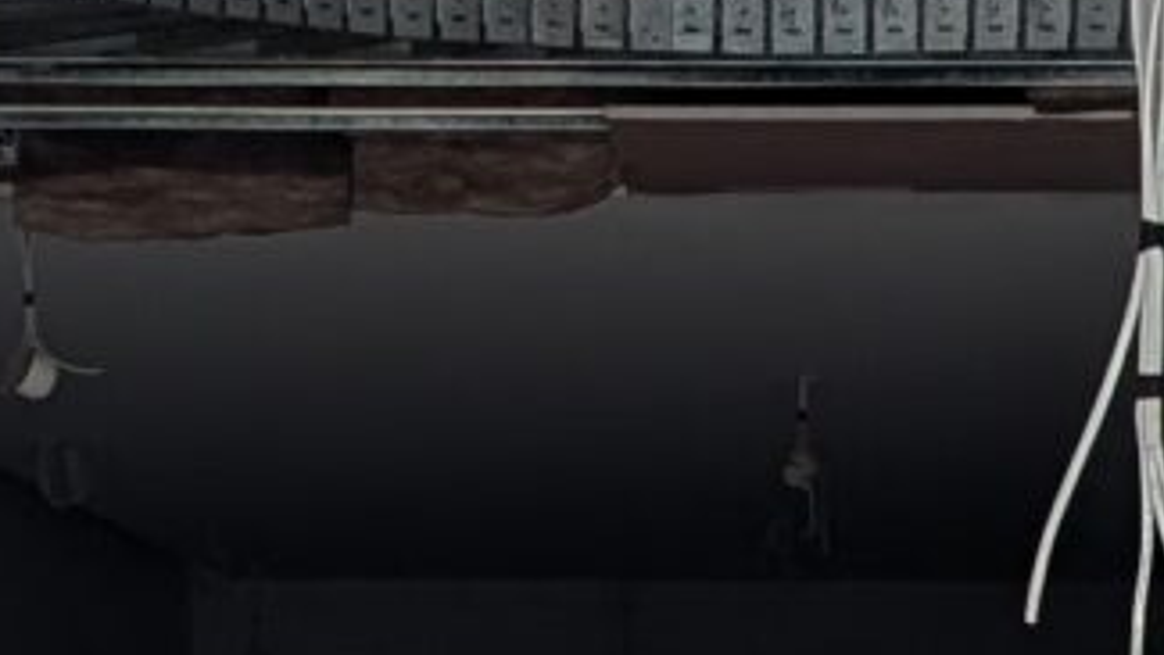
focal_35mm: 206
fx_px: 6360
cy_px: 1507
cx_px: 537
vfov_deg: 5.7
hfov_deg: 10.5
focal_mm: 6.9
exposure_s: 1/259
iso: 22
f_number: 1.68
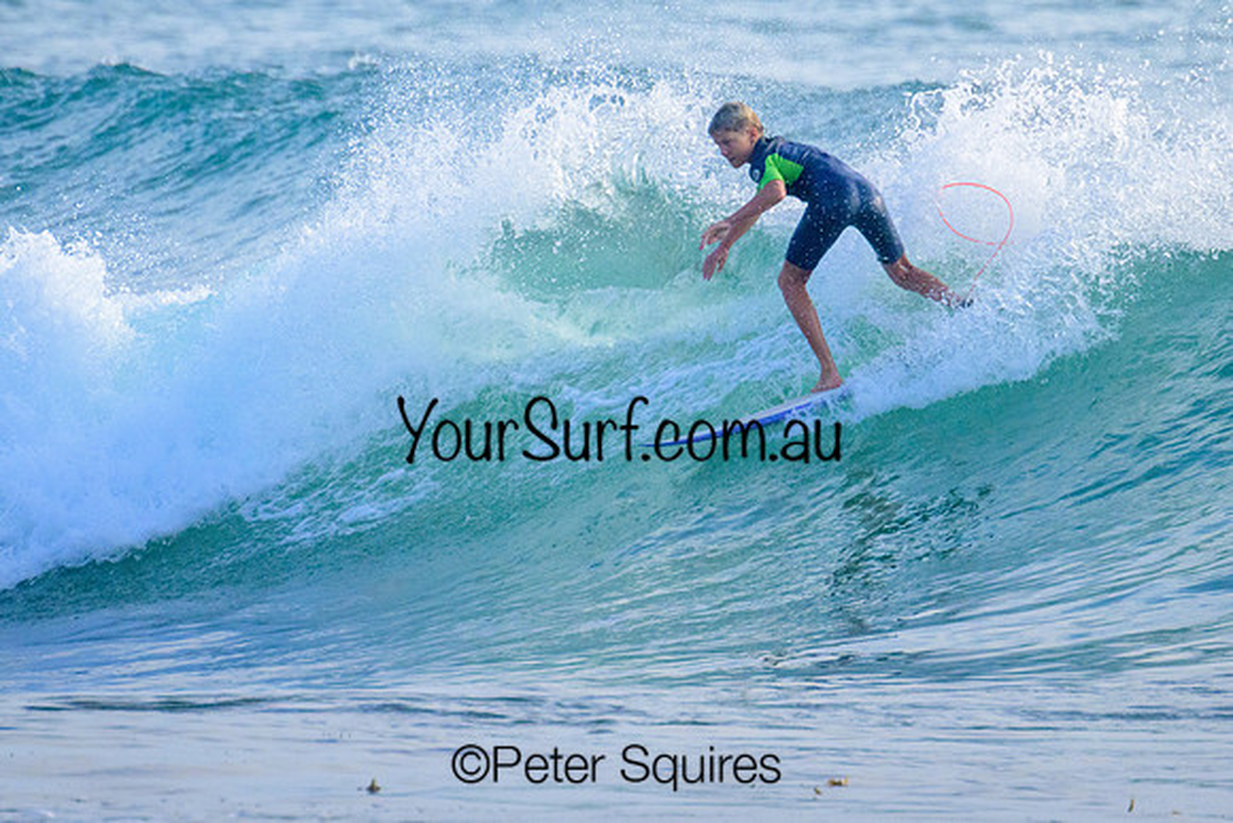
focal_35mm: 1096
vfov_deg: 1.3
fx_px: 37537
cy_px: 300
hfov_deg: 1.9
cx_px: 604
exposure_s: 1/2000
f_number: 13
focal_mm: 800
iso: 2500
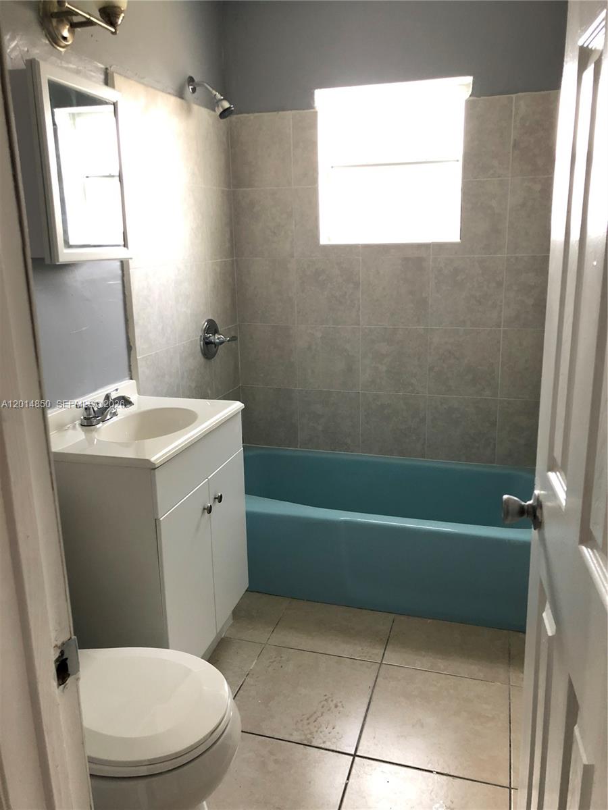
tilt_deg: -13.4
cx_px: 304
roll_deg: +1.1
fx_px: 656
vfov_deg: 63.4
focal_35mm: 28
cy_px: 405
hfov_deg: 49.7
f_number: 1.8
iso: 80
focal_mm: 4
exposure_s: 1/15
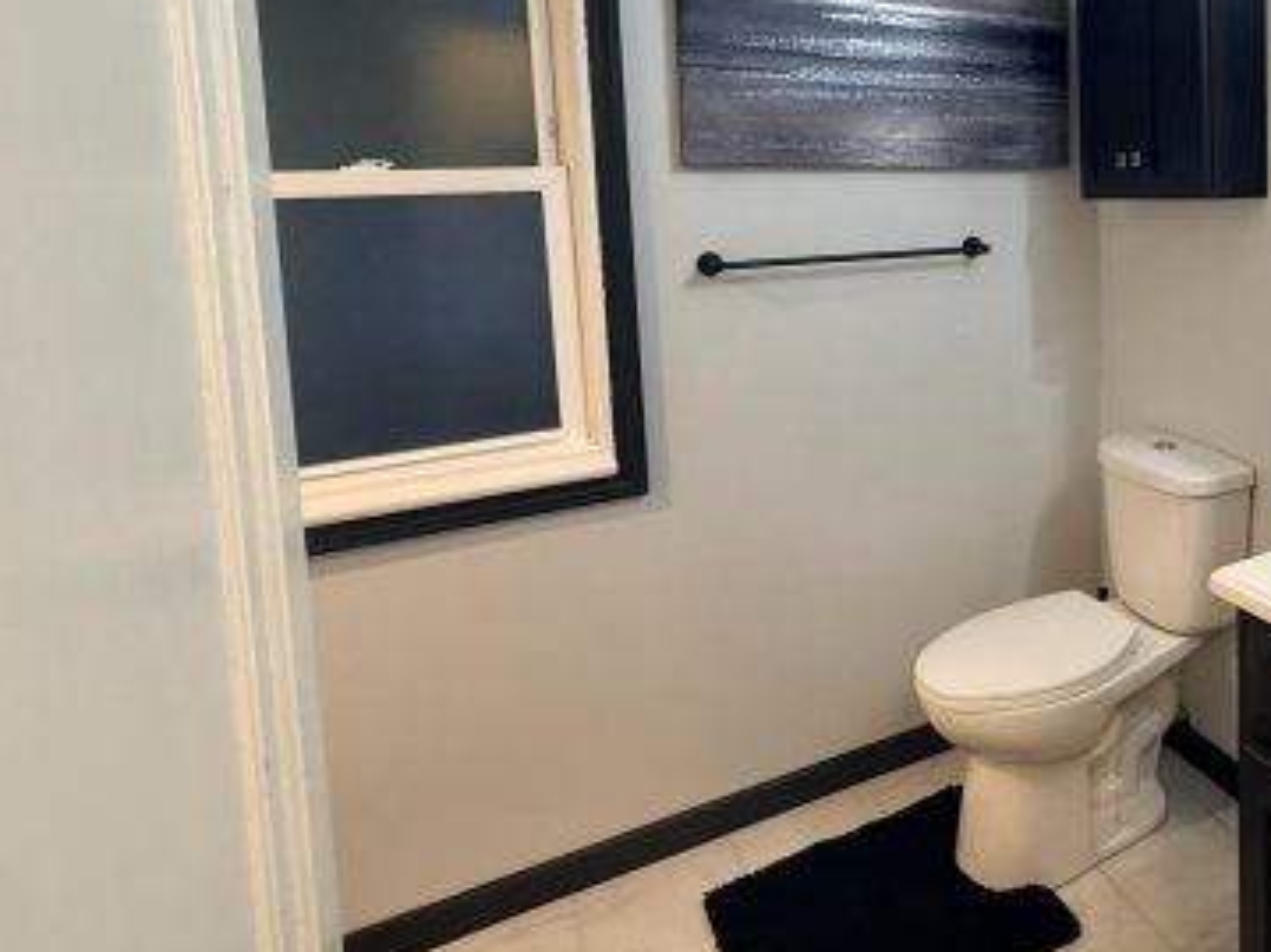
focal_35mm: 26
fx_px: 954
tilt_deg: -4.8
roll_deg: +1.3
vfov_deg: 51.2
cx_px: 1089
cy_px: 262
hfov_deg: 59.6
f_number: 2.2
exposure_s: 1/60
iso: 250
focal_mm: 2.22
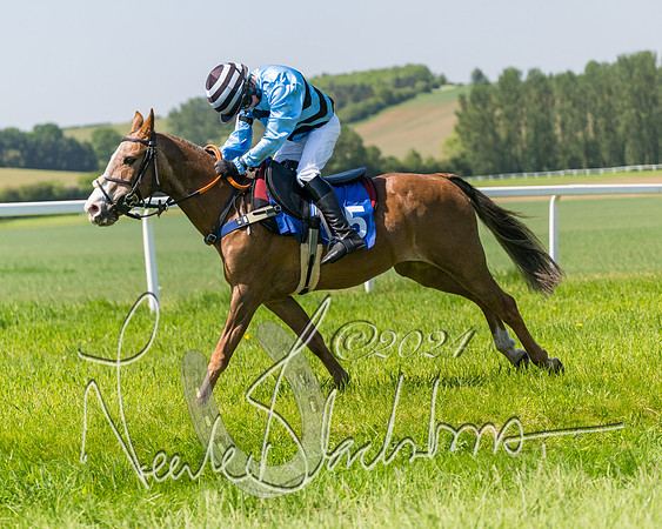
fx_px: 2294
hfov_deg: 16.4
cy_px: 264
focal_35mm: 117
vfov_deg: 13.2
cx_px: 306
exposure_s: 1/6400
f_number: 4
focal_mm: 104
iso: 400
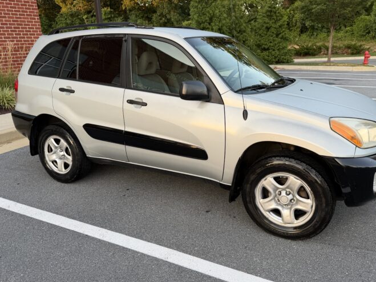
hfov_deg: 61.6
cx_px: 200
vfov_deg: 48.2
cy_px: 138
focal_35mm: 29
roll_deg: +2.1
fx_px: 315
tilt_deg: -16.8
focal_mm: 6.76
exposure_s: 1/121
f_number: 1.78
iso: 64
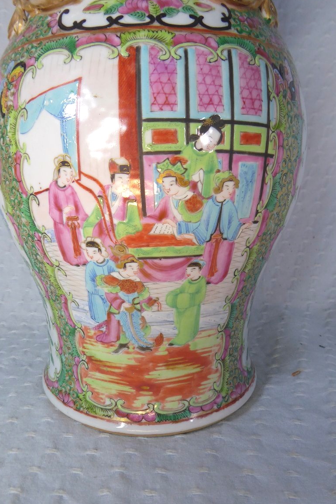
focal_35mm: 27
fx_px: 378
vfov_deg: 67.4
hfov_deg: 47.8
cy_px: 249
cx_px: 144
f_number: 3.3
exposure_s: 1/60
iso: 200
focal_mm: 4.3
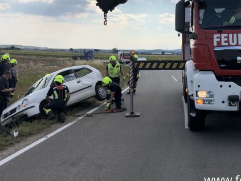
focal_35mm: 43
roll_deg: -0.7
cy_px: 54
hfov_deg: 43.5
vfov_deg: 33.2
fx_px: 299
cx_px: 152
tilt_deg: +1.7
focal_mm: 4
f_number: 1.8
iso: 20
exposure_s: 1/3436
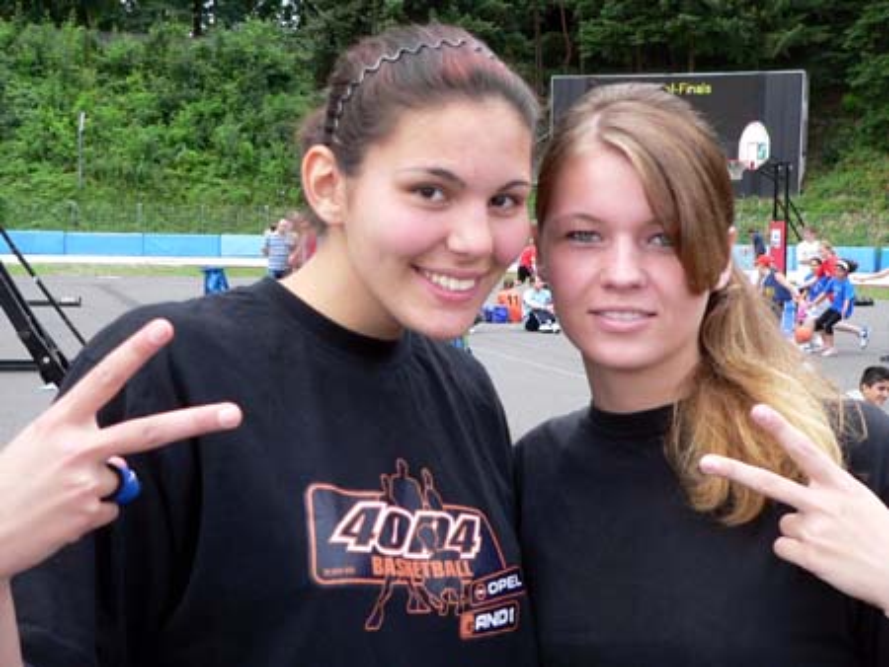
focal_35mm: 61
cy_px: 334
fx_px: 1567
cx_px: 444
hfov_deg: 31.7
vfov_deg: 24.0
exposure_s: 1/160
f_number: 2.8
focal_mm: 10.1
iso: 80
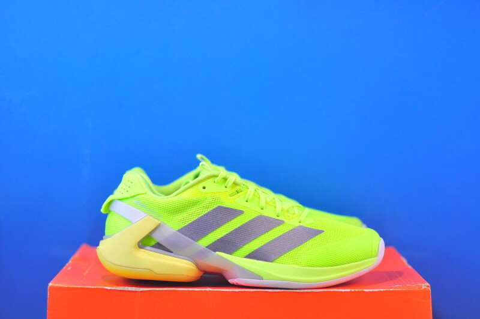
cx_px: 240
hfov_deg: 27.0
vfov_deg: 18.1
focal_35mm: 75
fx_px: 999
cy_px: 160
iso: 250
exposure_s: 1/320
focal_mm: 50
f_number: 2.2
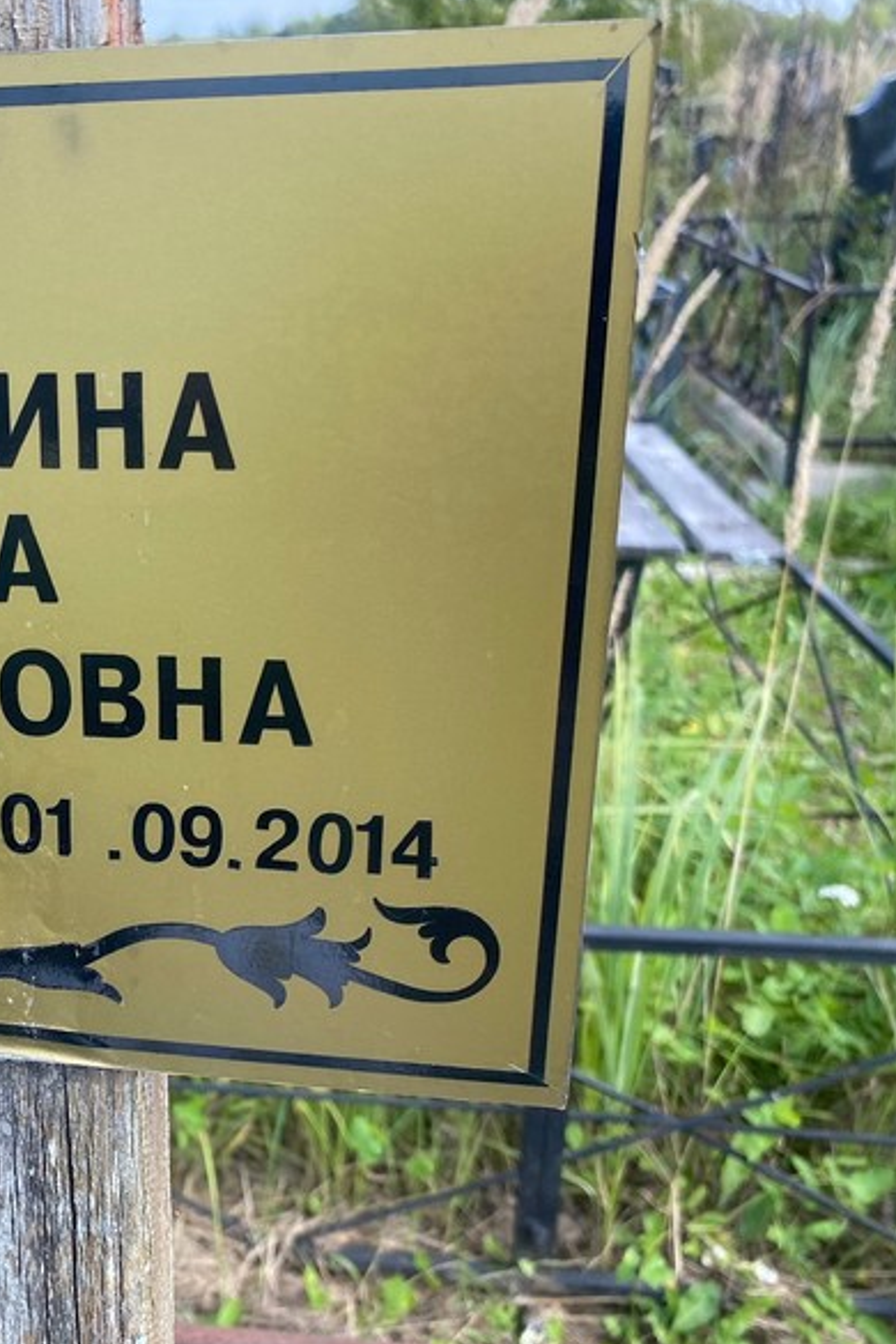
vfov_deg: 51.9
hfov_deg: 33.7
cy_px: 664
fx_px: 1381
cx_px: 64
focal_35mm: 37
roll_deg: +3.6
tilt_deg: -23.9
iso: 32
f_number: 1.8
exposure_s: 1/447
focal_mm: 4.25
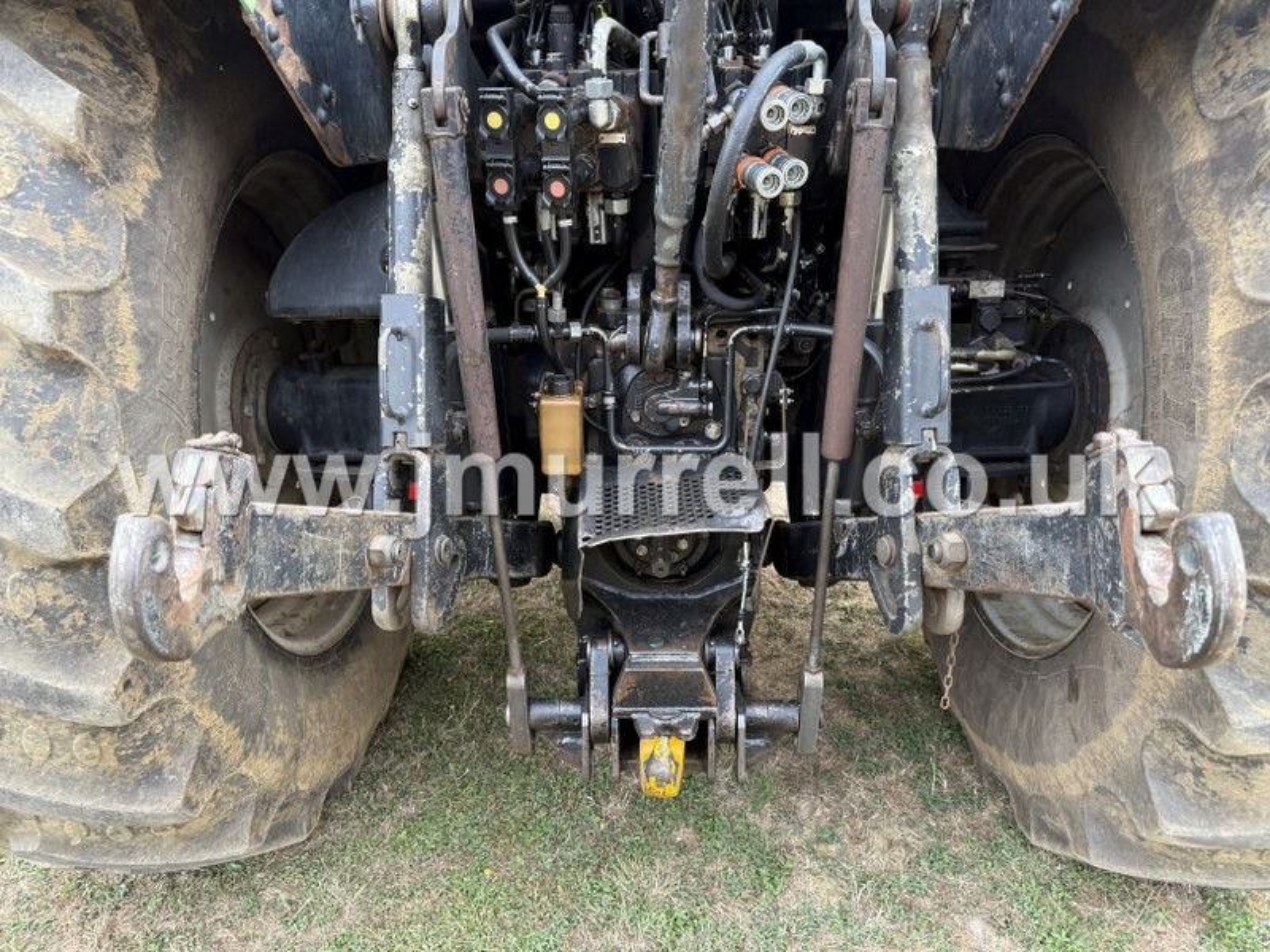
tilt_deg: -20.3
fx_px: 881
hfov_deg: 71.6
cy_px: 476
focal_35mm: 24
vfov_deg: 56.8
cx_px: 635
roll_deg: -0.1
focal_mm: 6.76
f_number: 1.78
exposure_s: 1/180
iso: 100
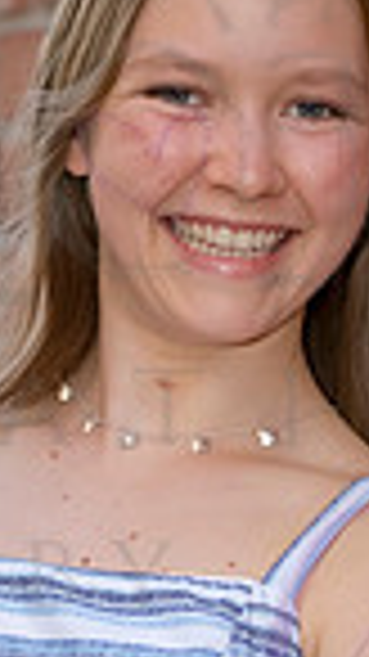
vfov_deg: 8.3
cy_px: 567
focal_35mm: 259
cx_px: 162
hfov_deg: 4.7
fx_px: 4510
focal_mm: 80
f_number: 5
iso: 800
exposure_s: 1/640
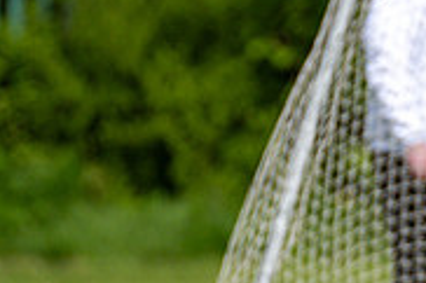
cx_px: 449
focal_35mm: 1421
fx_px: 16800
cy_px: 235
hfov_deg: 1.5
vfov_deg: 1.0
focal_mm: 300
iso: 320
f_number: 2.8
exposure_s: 1/6400
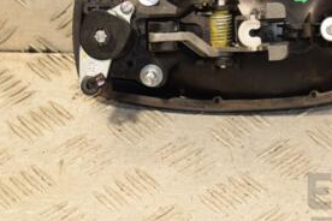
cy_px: 31
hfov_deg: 12.5
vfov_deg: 8.4
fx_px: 1503
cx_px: 285
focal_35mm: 163
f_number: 6.3
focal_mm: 50
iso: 800
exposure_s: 1/200
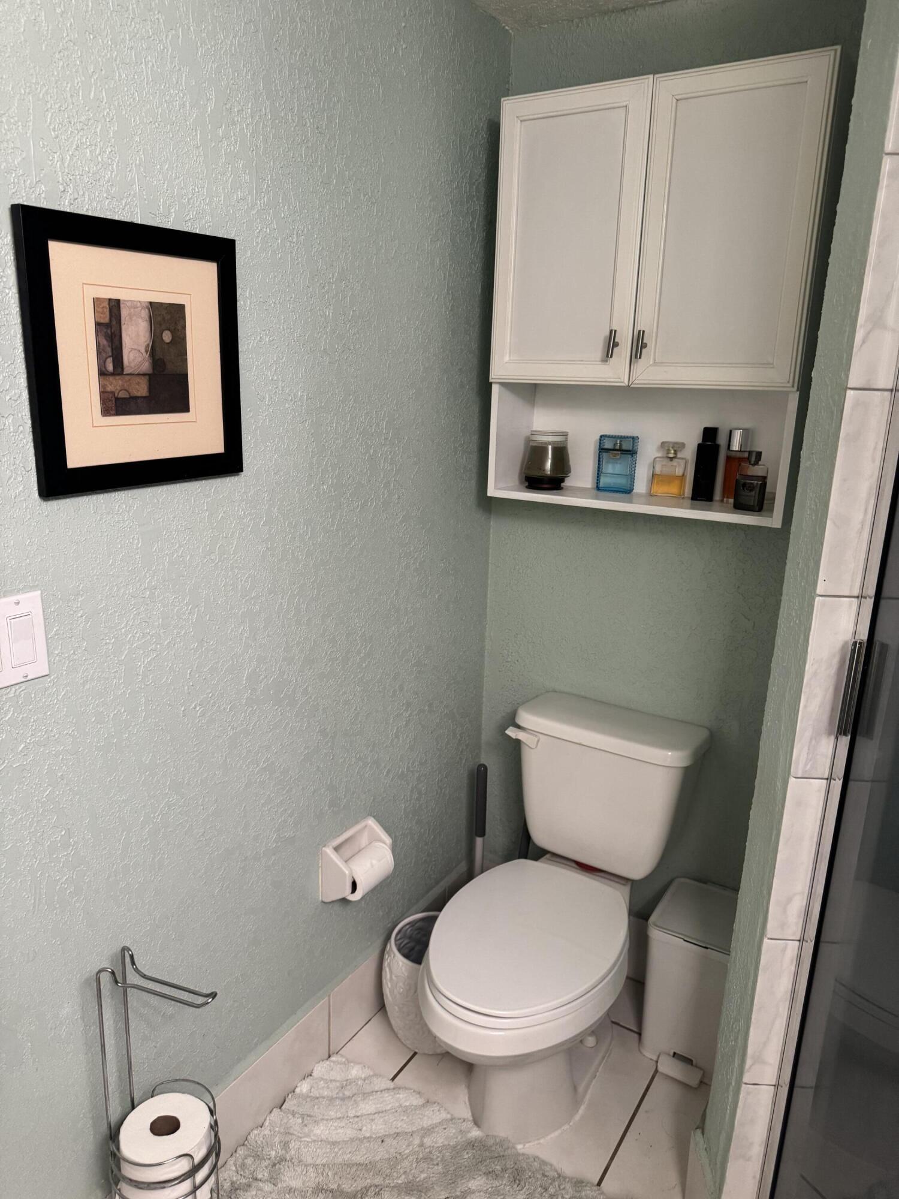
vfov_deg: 71.6
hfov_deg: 56.8
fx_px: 831
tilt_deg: -17.2
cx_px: 450
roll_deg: -1.8
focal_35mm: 24
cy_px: 600
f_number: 1.78
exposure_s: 1/60
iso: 320
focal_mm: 6.76
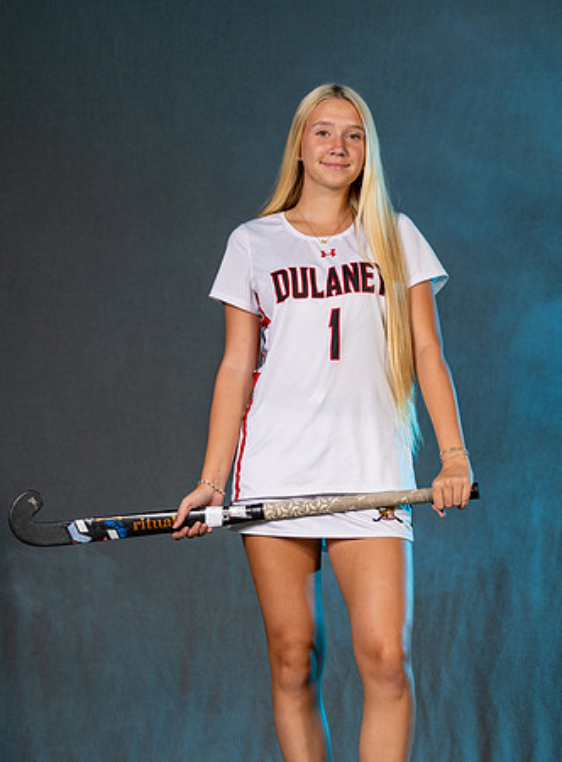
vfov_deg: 13.6
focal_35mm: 146
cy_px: 321
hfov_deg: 10.0
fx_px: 3193
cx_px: 403
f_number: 5.6
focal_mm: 87
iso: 80
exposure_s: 1/200
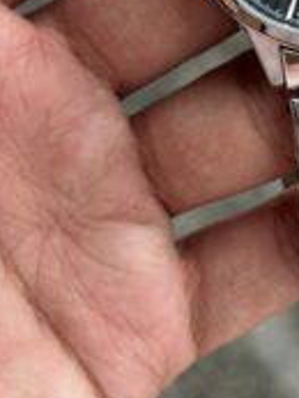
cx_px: 324
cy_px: 62
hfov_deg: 13.1
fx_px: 1277
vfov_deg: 17.5
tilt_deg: -64.6
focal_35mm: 111
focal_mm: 6.76
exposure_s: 1/663
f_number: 1.78
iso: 100
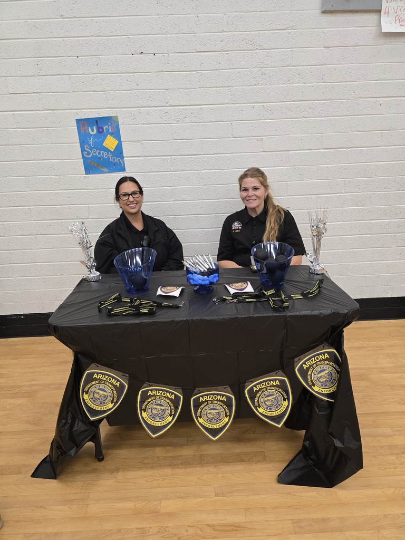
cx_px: 202
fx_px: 359
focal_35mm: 23
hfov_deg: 58.9
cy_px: 270
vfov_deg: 73.9
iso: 400
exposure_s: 1/120
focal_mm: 6.3
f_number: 1.7
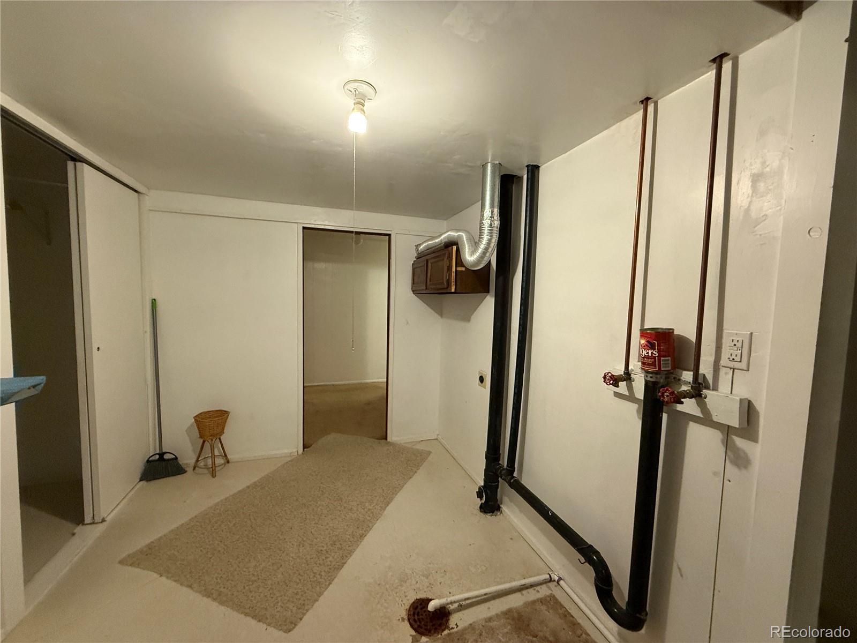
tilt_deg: -2.3
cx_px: 428
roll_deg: -1.0
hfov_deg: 102.1
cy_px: 322
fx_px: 347
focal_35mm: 14
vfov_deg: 85.7
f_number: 2.2
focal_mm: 2.22
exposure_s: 1/60
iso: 500
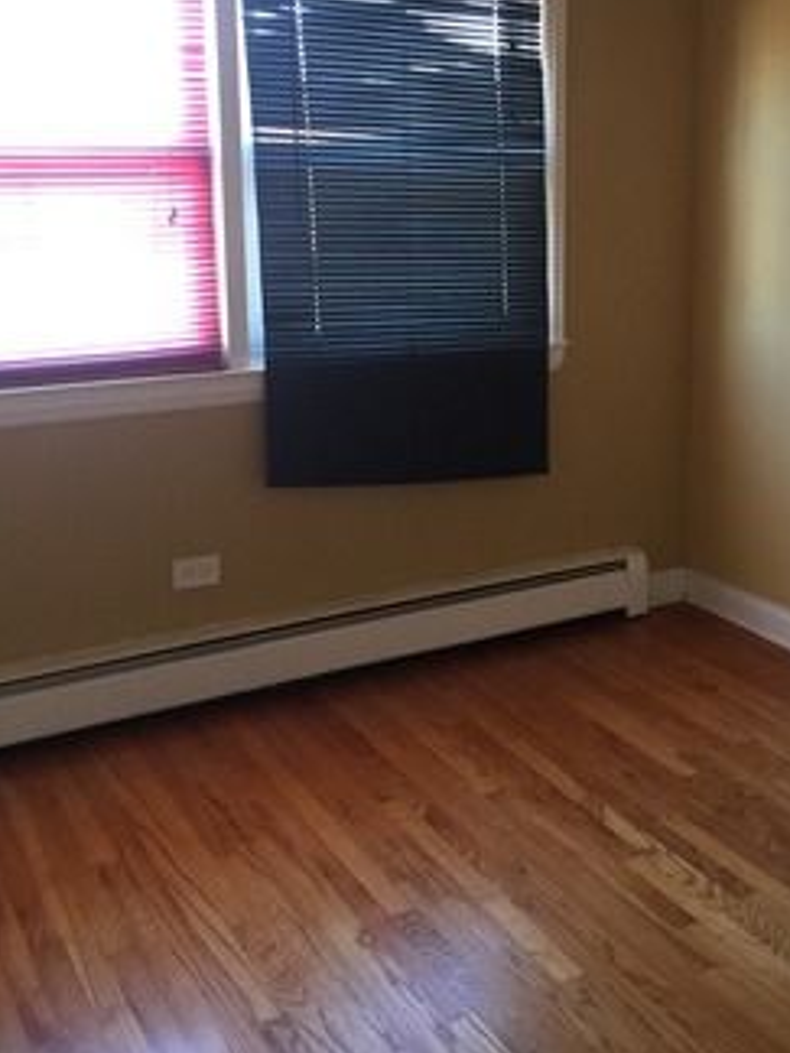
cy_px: 384
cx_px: 523
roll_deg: -0.4
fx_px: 1308
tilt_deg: -10.8
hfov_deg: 33.3
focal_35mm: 43
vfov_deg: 43.4
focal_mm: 4.15
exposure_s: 1/15
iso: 80
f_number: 2.2
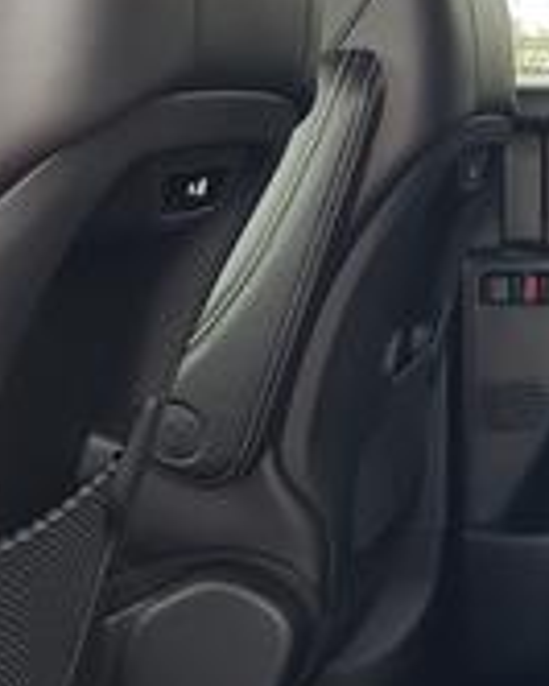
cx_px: 954
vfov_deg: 19.5
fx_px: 1989
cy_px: 409
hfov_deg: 14.1
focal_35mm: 98
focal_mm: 4.3
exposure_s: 1/60
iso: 200
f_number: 2.4
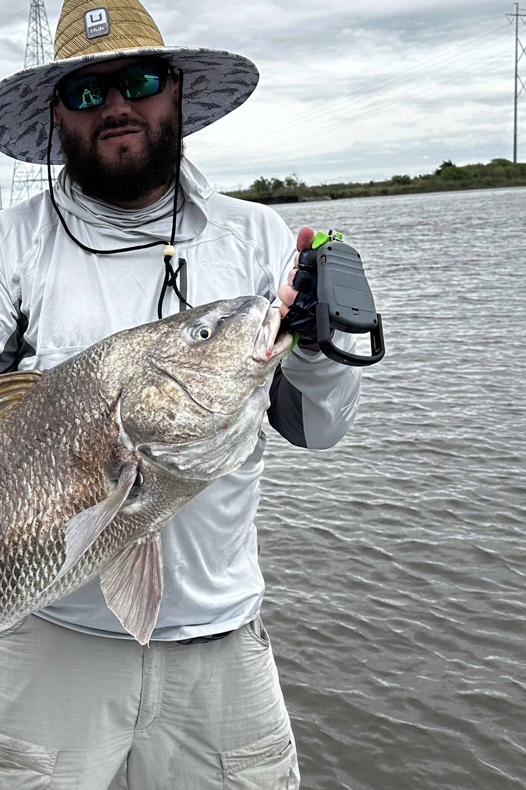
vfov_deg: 41.1
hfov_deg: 27.4
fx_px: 1052
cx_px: 84
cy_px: 403
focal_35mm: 48
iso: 80
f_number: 1.78
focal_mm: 6.86
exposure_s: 1/3247
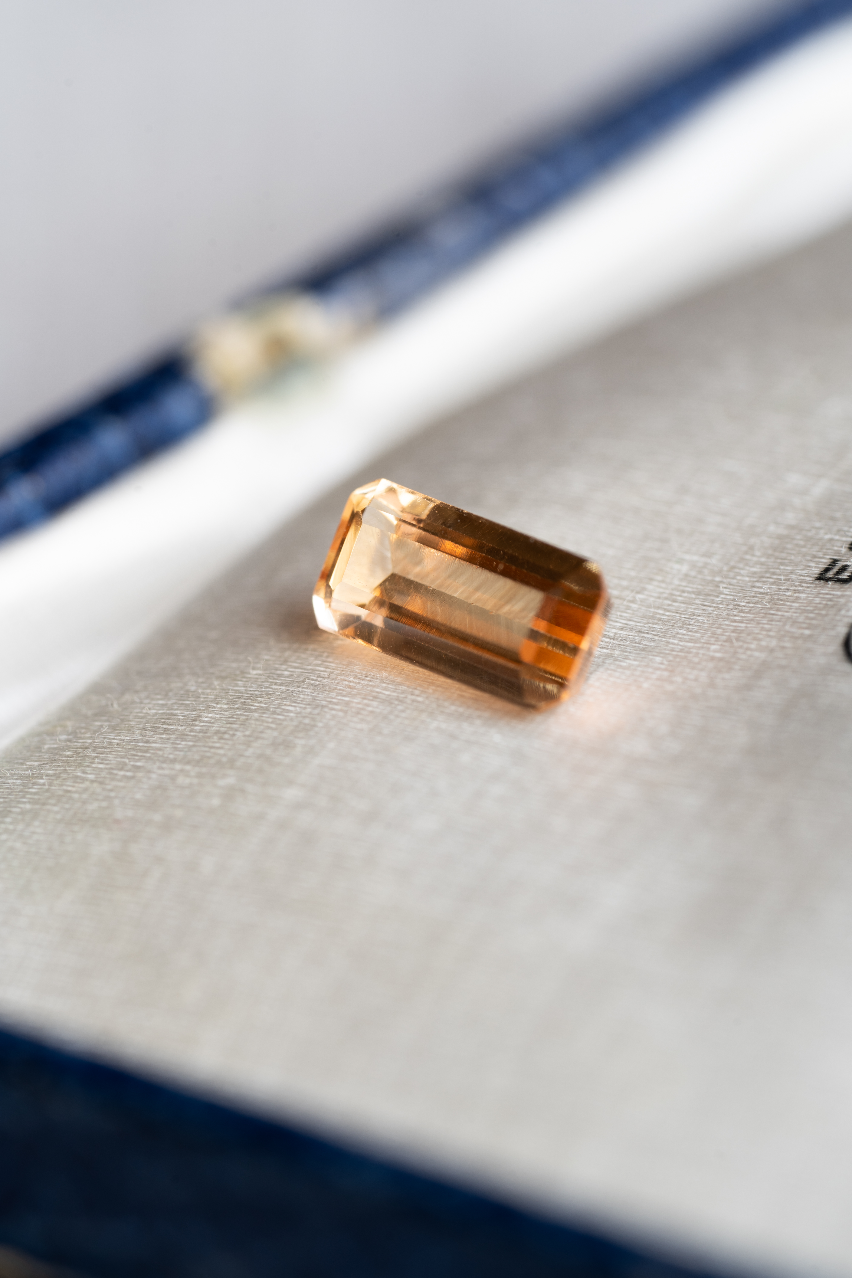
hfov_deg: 15.2
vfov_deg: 22.6
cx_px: 426
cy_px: 639
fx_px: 3195
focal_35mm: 90
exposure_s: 1/10
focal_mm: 90
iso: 100
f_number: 7.1
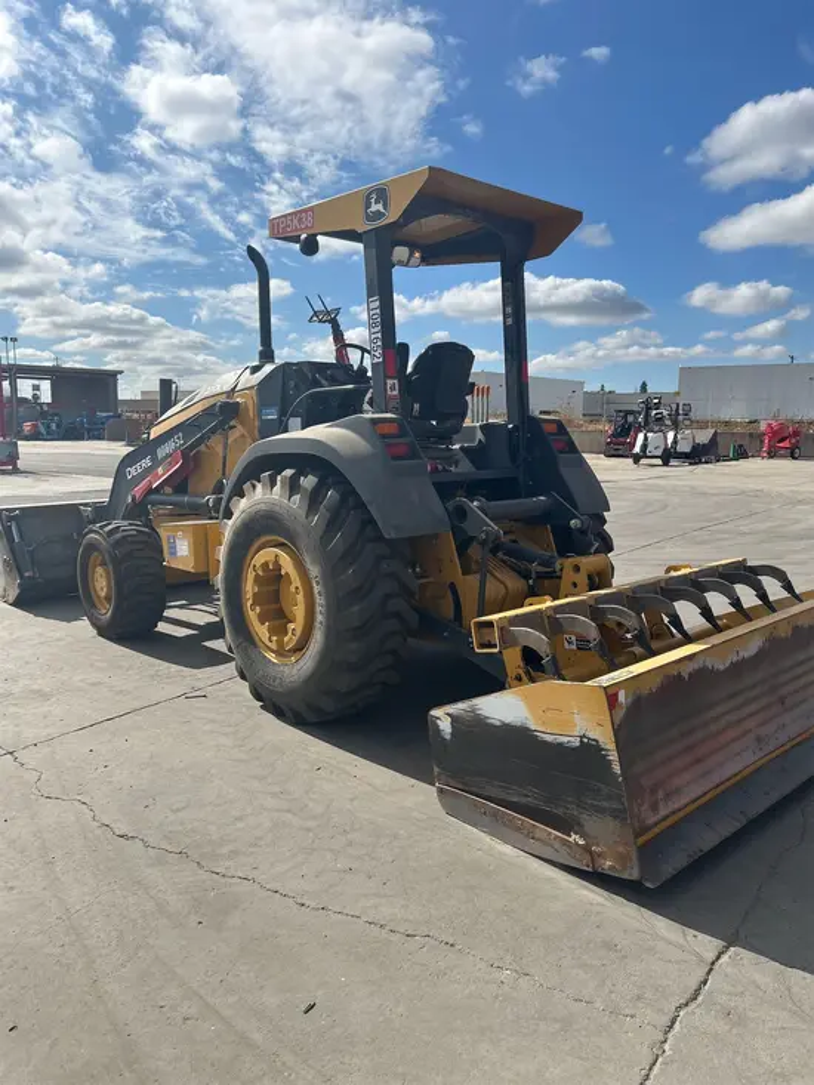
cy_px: 542
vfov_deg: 67.3
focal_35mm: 26
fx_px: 815
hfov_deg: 53.1
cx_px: 407
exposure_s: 1/6579
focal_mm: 5.7
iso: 50
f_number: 1.5
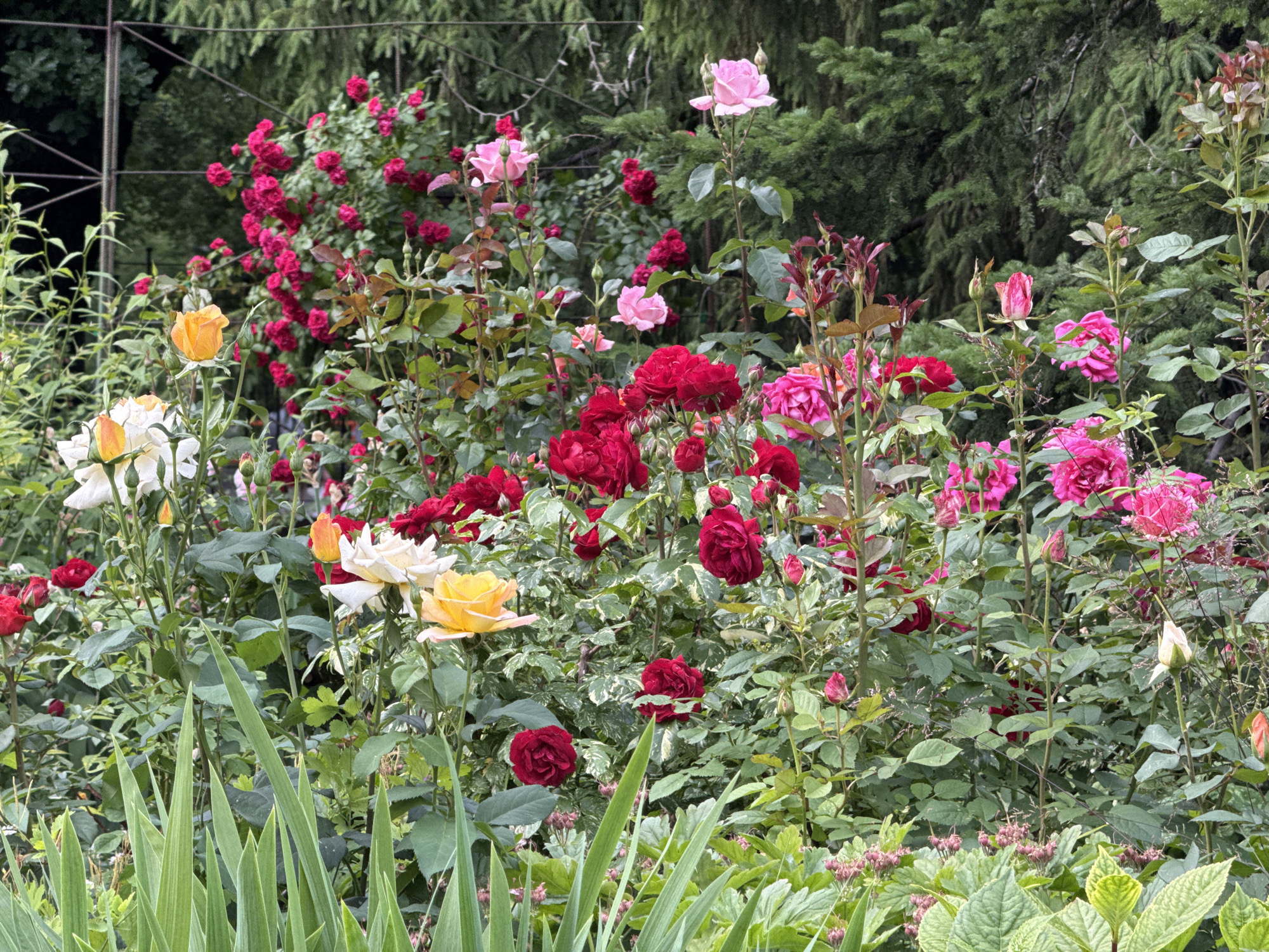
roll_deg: -0.2
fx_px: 4399
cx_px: 634
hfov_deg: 16.4
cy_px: 476
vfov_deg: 12.3
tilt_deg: -0.2
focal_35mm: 120
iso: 80
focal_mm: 15.66
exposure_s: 1/99
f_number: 2.8
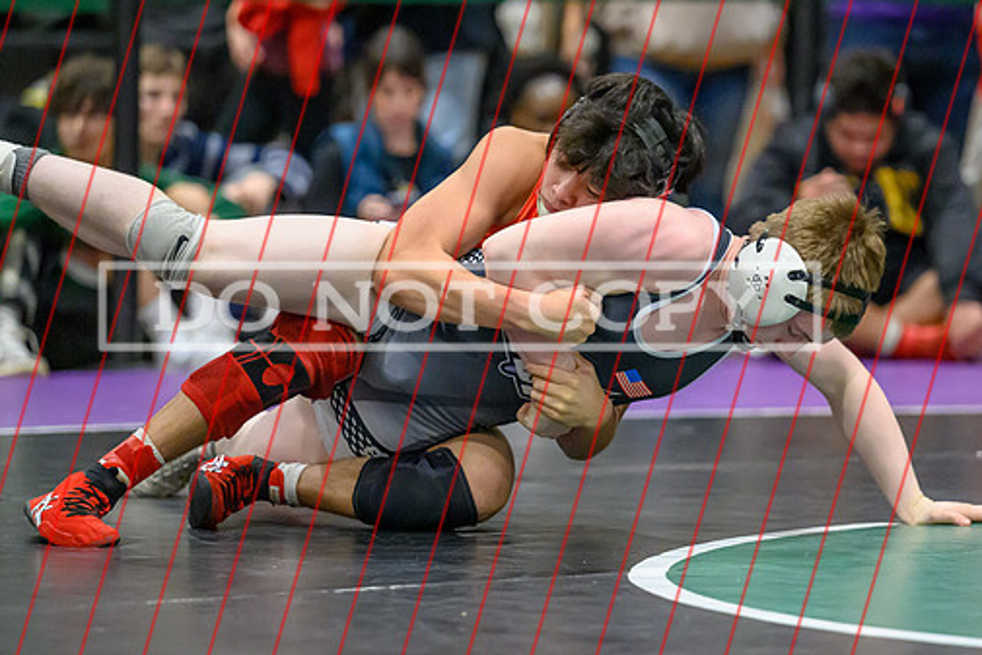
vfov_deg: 6.3
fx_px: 5975
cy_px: 318
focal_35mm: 219
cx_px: 535
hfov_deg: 9.4
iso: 12800
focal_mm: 150
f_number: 2.8
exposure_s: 1/800
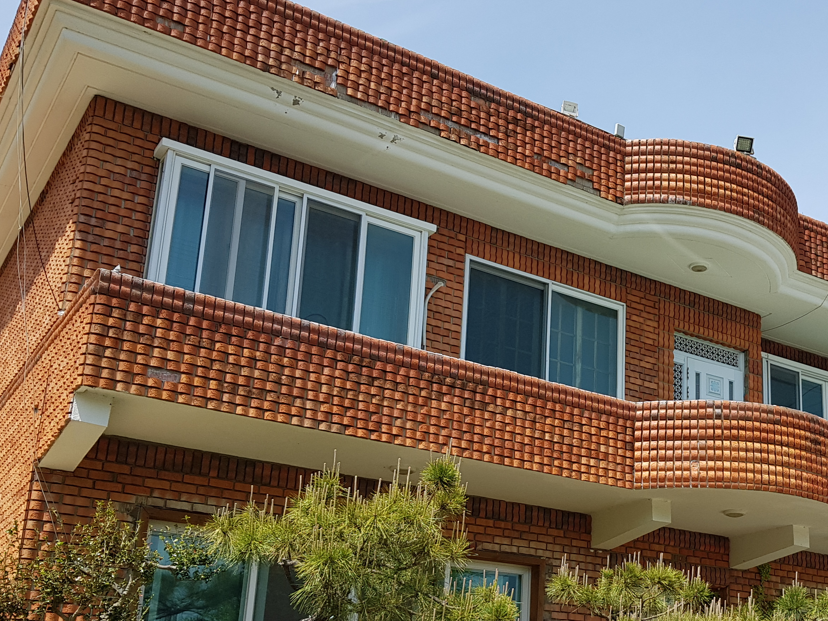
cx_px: 613
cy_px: 444
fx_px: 1076
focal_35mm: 45
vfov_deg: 31.8
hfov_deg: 41.0
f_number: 1.7
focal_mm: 4.2
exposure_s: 1/1644
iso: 40
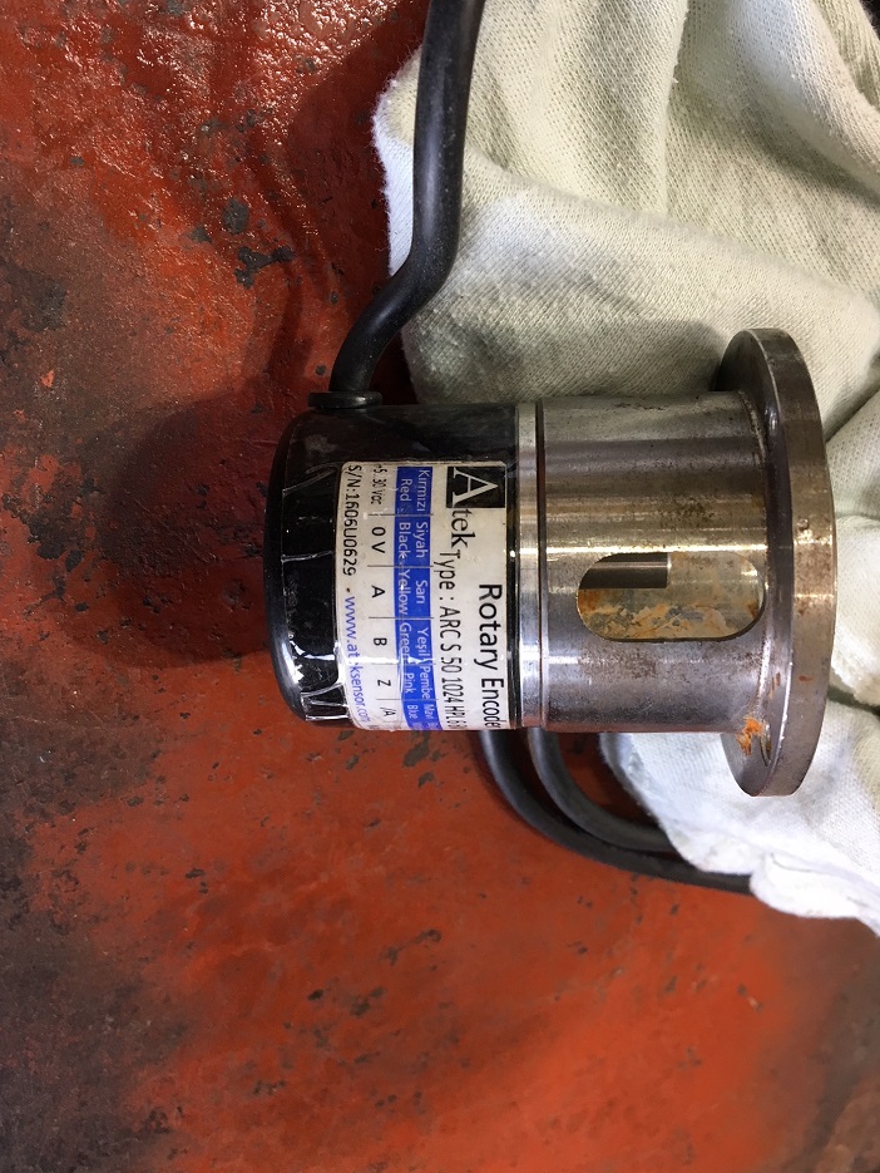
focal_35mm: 31
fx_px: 1050
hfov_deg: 45.5
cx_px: 439
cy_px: 556
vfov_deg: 58.3
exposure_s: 1/30
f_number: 2.2
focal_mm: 4.15
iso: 40
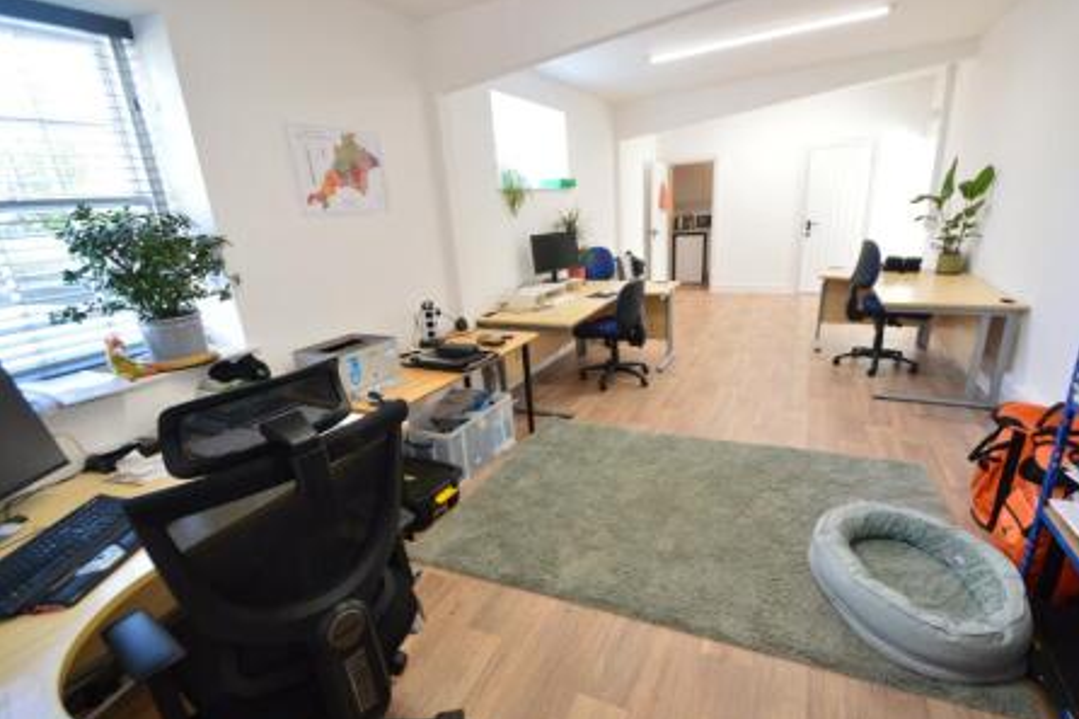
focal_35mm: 16
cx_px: 573
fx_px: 479
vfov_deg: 73.7
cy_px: 360
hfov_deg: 96.6
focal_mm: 10
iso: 800
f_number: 6.3
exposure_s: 1/60
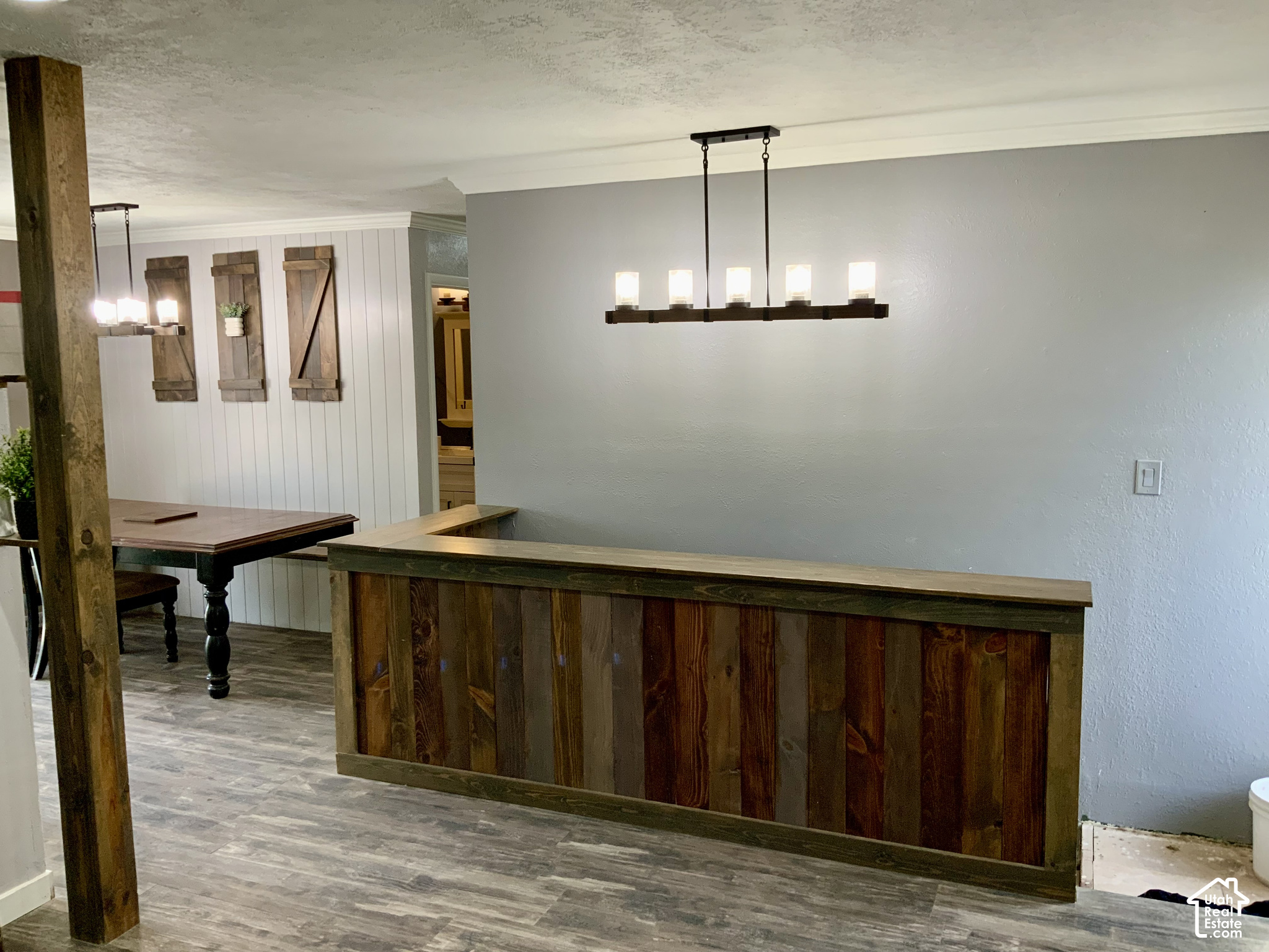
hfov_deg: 61.7
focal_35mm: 29
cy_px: 476
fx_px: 1063
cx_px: 634
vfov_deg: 48.2
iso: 50
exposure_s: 1/60
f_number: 1.8
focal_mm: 3
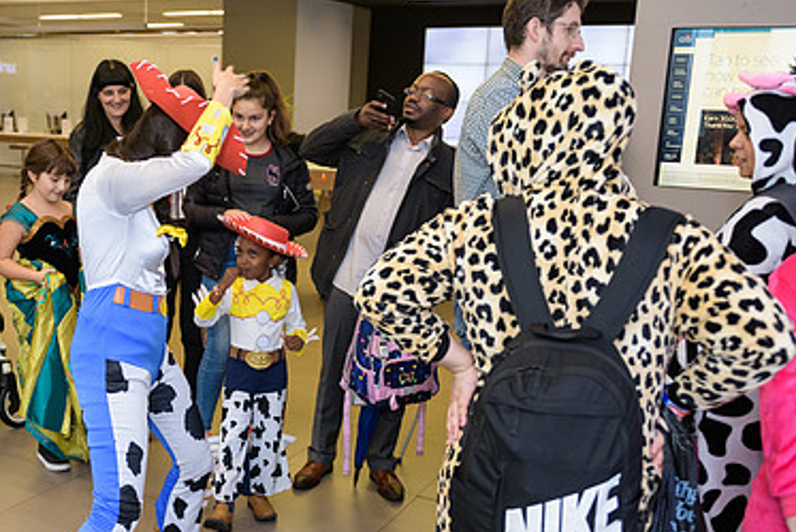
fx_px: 929
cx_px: 250
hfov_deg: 45.5
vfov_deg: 31.8
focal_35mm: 42
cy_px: 326
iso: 800
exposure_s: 1/125
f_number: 3.2
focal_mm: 27
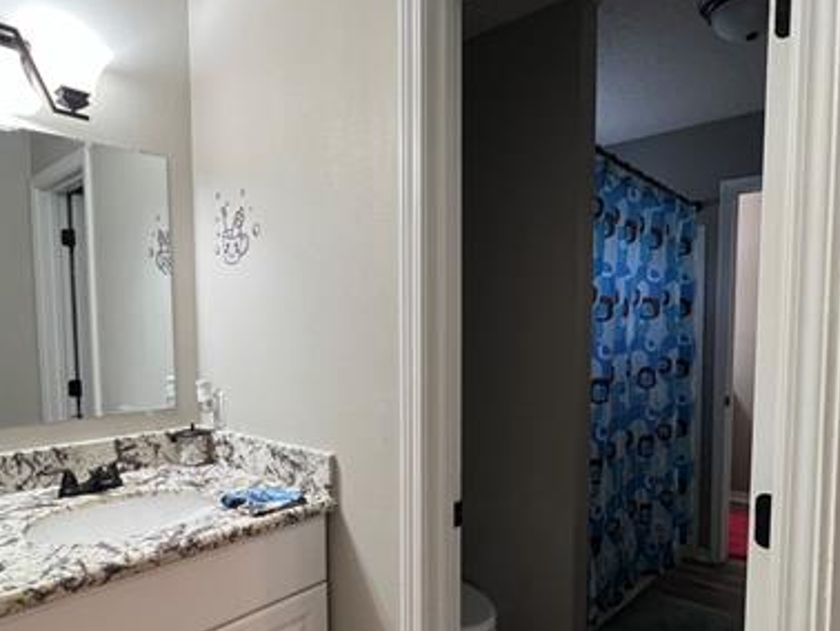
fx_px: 534
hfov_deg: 76.3
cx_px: 409
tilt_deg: -3.3
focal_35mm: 22
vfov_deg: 60.8
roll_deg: +0.7
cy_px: 367
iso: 125
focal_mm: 1.57
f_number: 1.8
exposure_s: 1/60
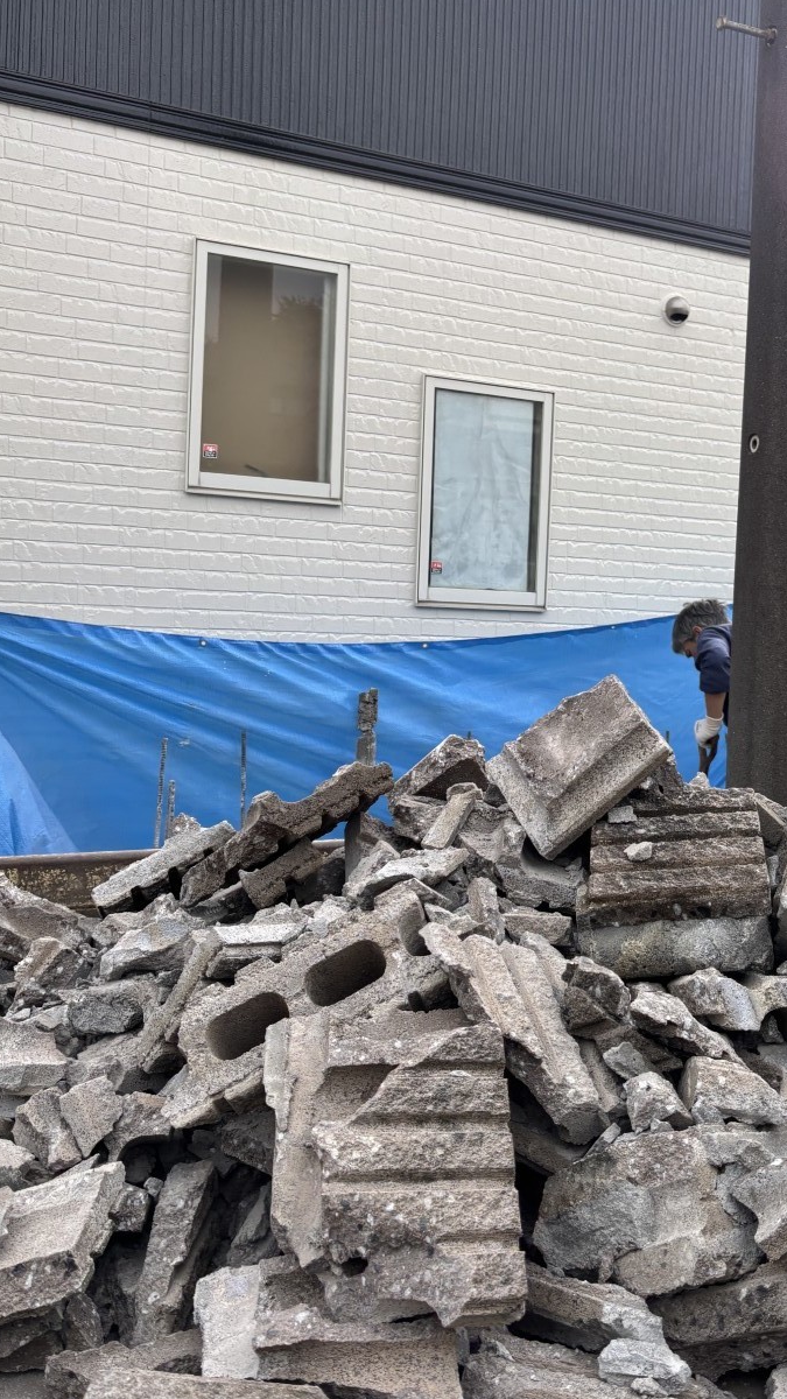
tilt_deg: +0.3
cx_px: 581
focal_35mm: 34
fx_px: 1261
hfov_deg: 34.0
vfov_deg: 58.0
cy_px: 659
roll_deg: +0.1
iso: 50
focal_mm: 5.96
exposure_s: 1/903
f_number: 1.6
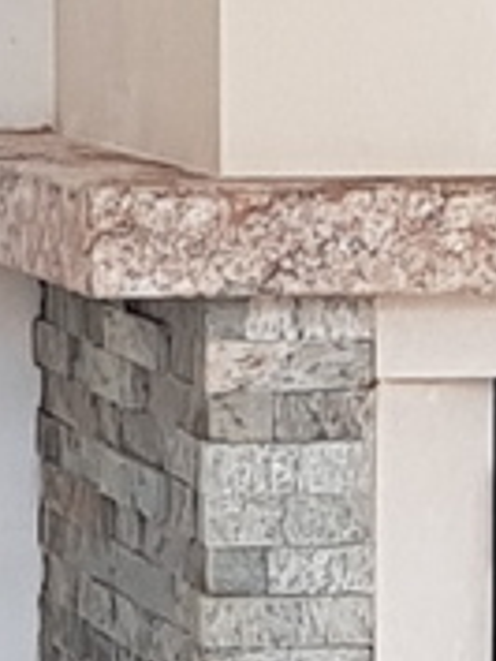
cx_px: 403
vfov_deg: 10.5
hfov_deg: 7.9
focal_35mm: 188
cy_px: 228
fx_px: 3587
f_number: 1.7
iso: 50
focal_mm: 4.2
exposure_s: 1/50
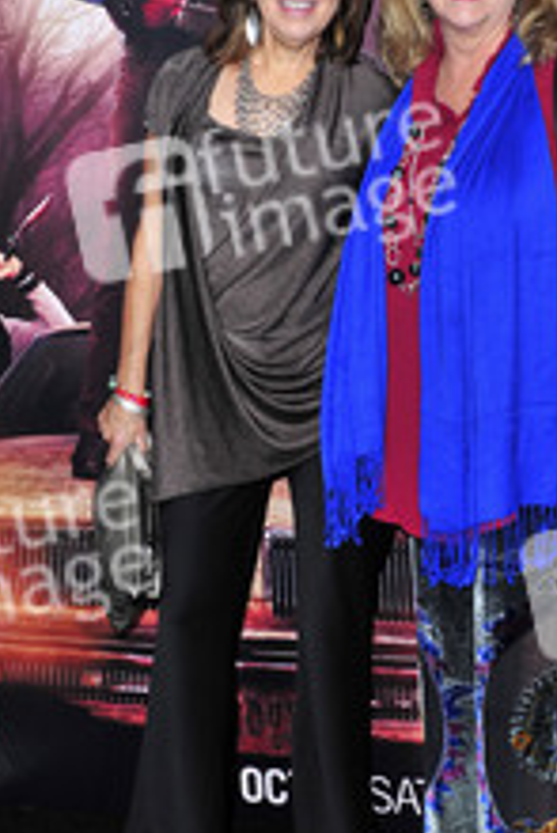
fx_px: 1900
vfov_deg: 24.7
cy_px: 382
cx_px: 373
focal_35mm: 82
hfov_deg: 16.6
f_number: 5.6
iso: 640
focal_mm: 45
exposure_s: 1/320
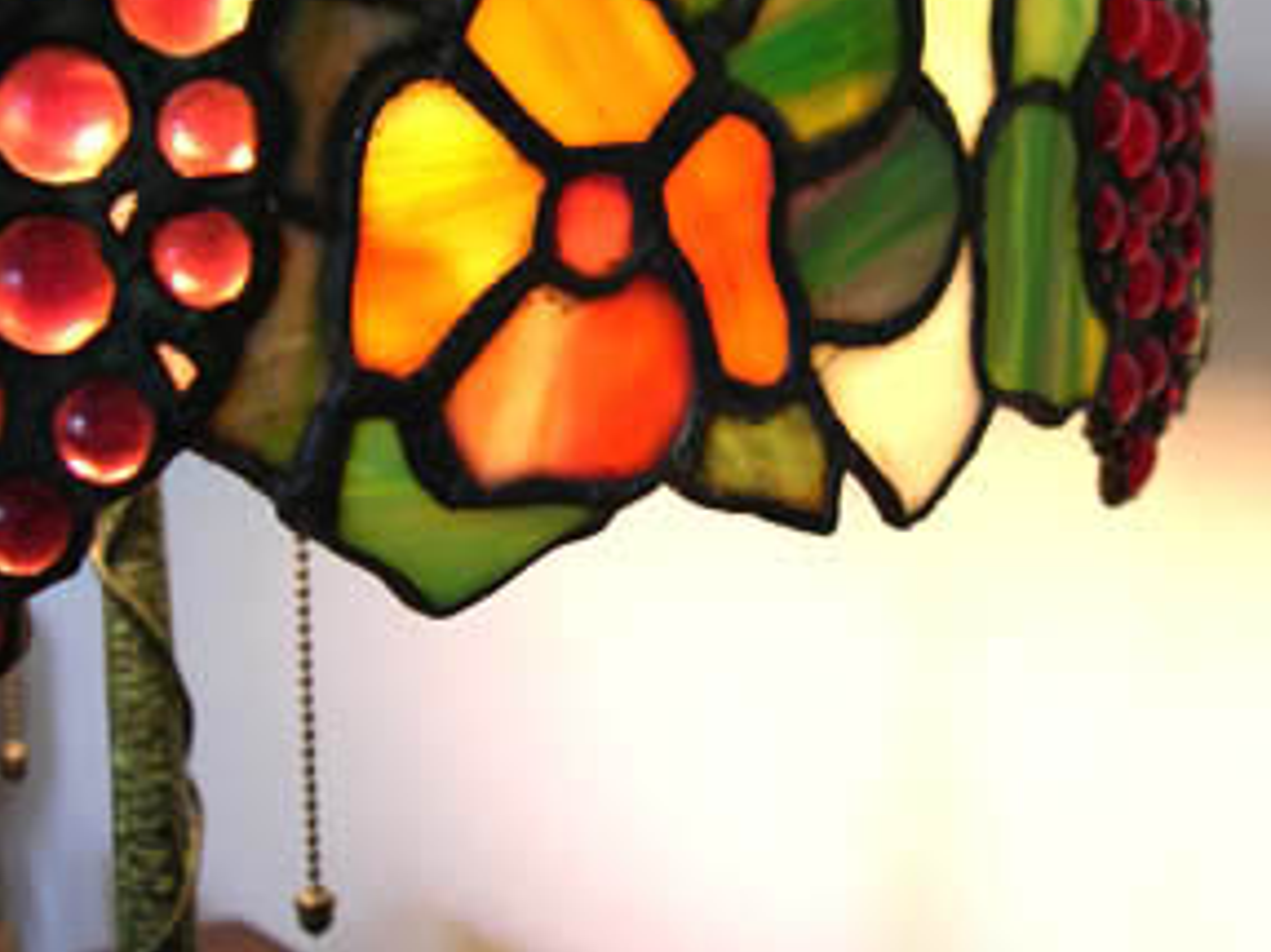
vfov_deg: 30.8
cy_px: 412
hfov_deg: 40.2
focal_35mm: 47
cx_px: 782
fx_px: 1725
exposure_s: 1/34.4
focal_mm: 8
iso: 100
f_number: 2.8
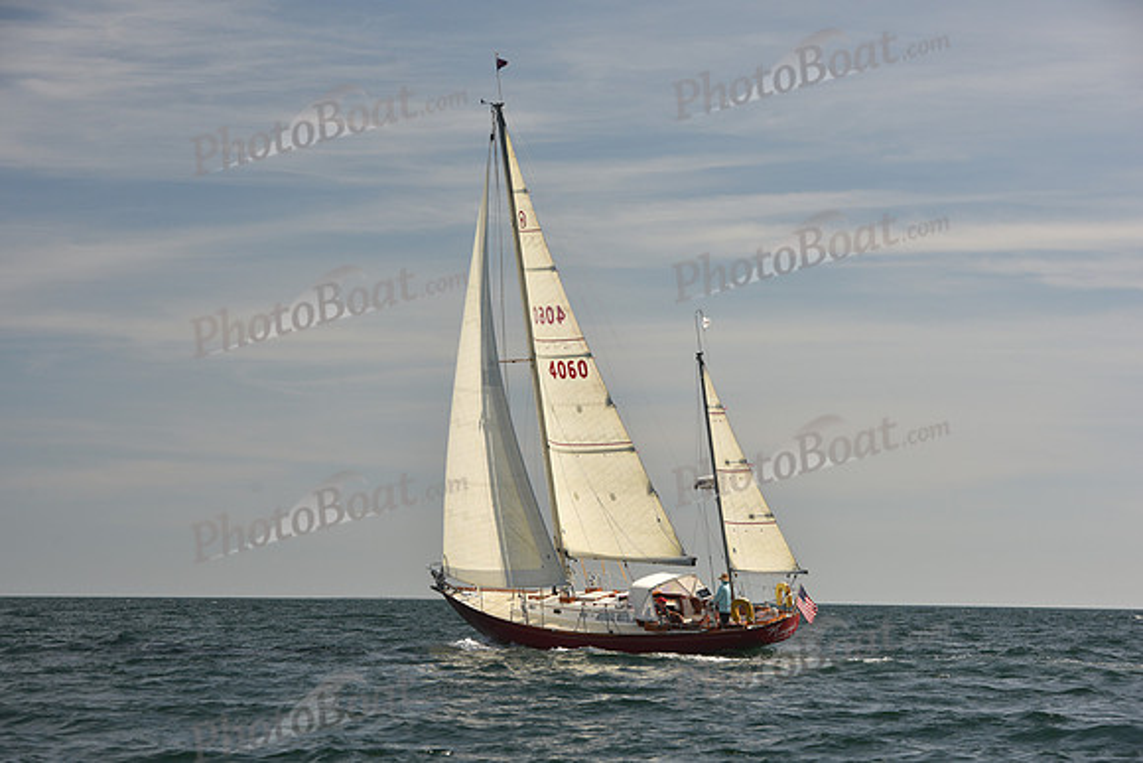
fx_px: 3176
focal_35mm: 100
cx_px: 572
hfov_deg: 20.4
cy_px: 382
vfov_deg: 13.7
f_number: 7.1
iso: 250
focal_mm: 100
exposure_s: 1/640
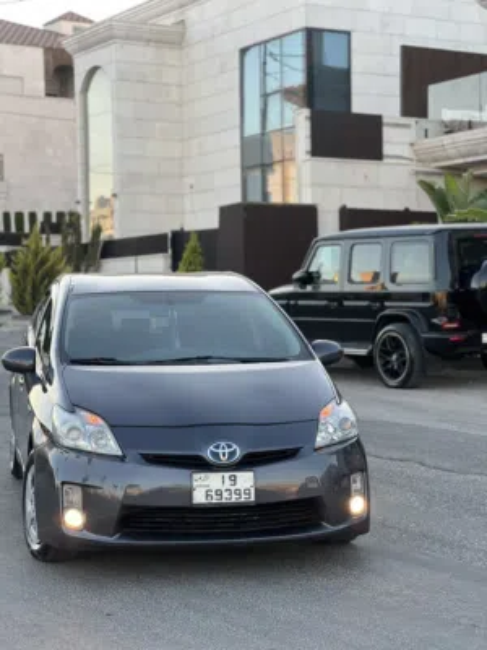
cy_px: 325
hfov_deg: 19.1
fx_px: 1444
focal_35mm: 77
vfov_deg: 25.3
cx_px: 244
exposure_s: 1/121
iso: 64
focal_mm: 9
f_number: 2.8
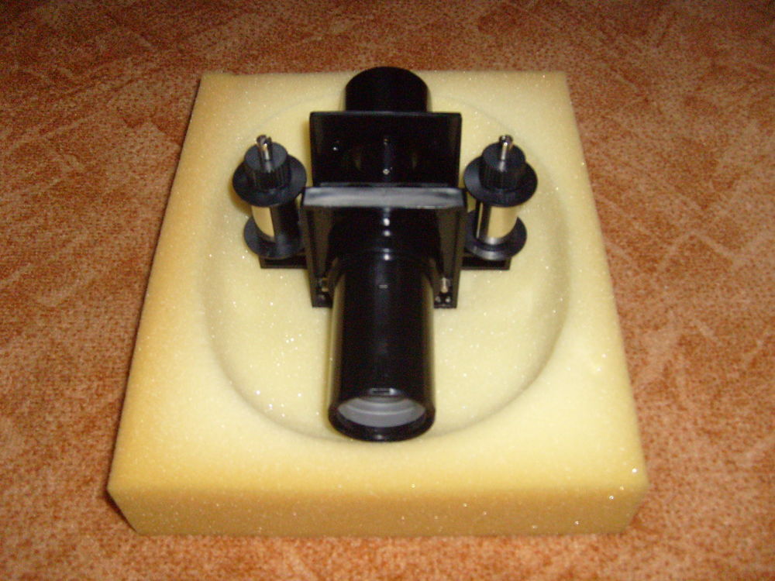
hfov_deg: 52.6
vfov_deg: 40.7
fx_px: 784
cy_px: 290
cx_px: 388
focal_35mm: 35
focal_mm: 5.8
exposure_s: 1/45
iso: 400
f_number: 2.8
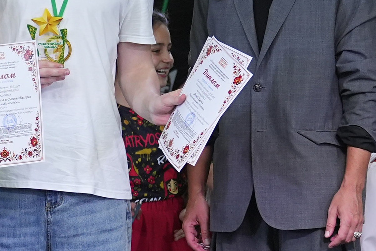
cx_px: -4
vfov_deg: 2.2
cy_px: 130
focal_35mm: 623
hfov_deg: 3.3
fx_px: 6505
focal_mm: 122
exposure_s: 1/250
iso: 1000
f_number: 2.8
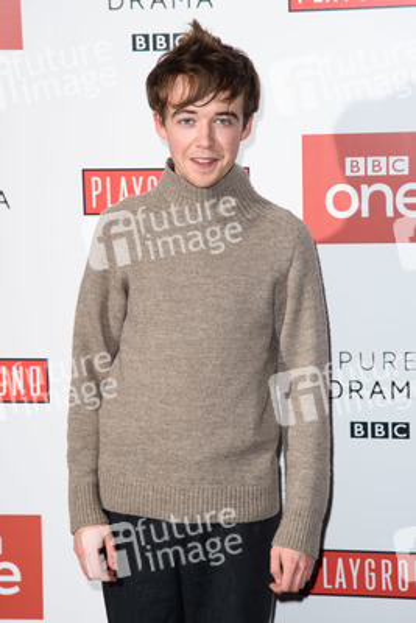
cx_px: 208
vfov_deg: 17.1
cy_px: 312
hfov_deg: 11.4
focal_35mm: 120
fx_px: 2078
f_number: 5.6
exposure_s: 1/250
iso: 1000
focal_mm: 120
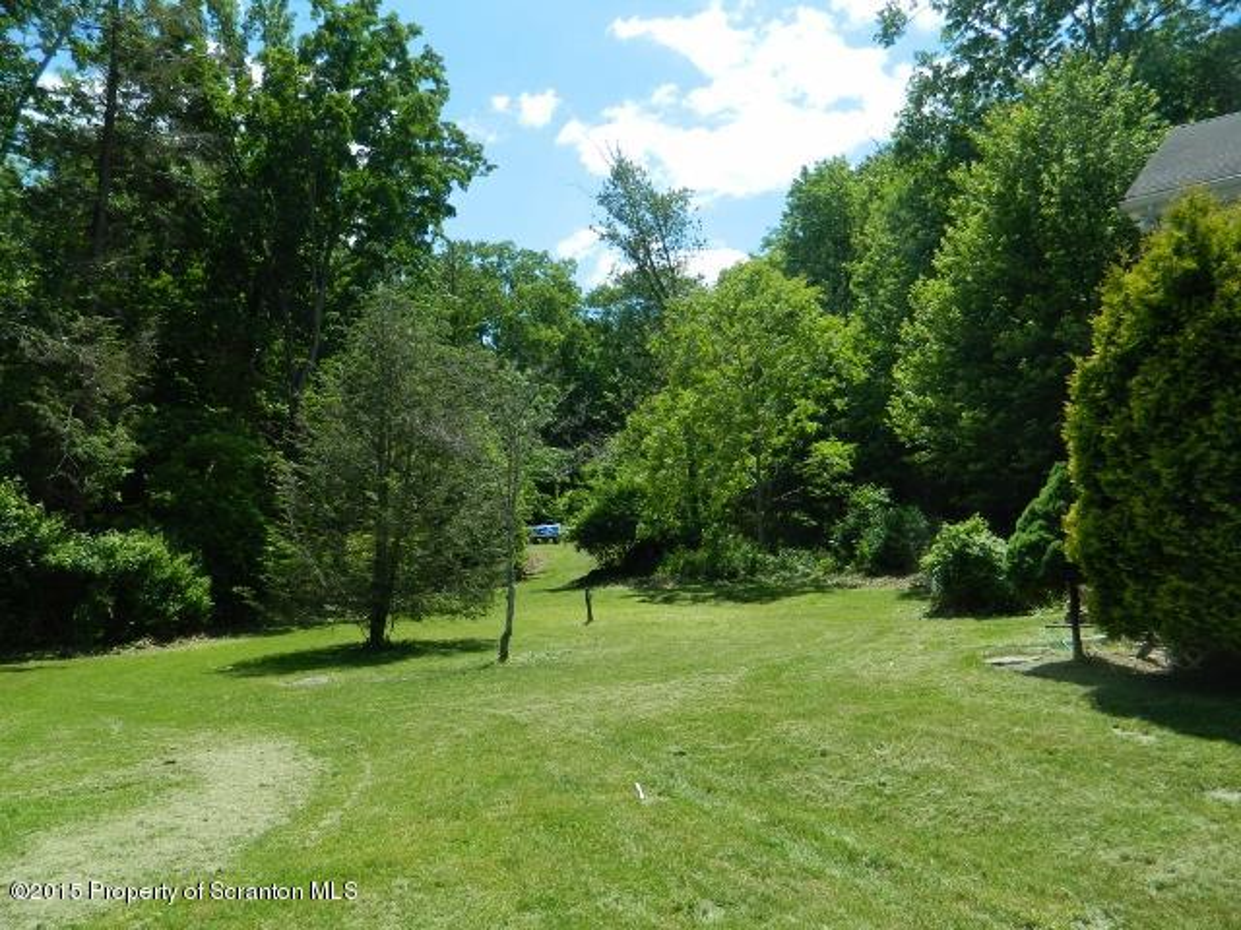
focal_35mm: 25
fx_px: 896
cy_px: 465
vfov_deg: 54.9
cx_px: 620
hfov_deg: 69.4
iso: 80
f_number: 3.1
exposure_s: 1/800
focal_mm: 4.5
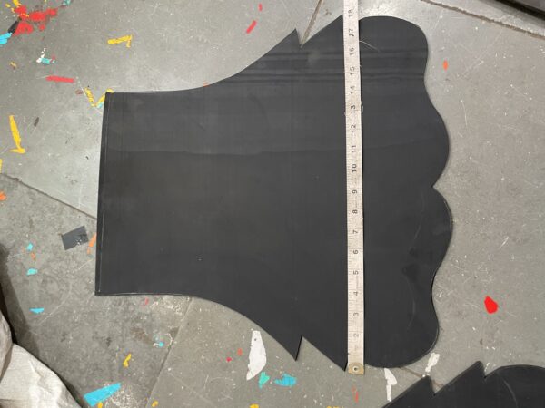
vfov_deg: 53.1
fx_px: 409
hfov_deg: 67.3
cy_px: 204
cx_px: 272
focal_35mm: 26
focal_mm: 4.2
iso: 320
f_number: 1.6
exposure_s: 1/50
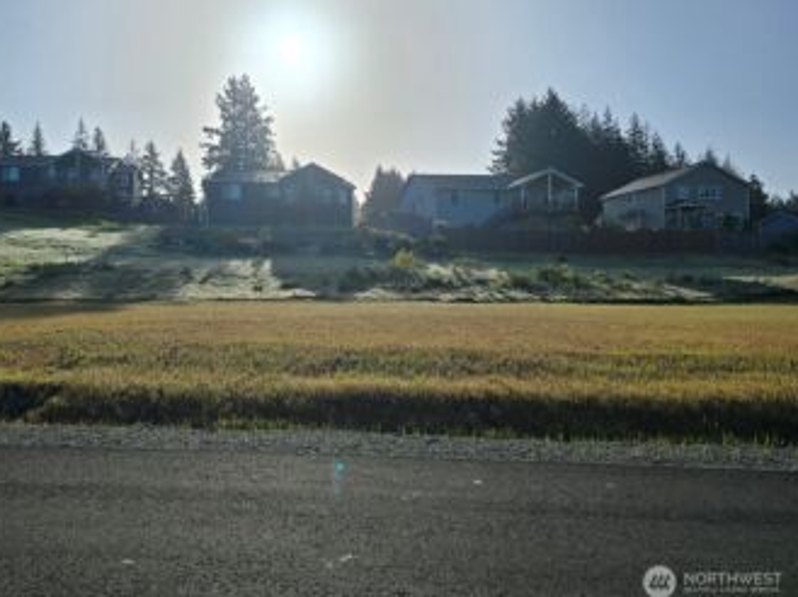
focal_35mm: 28
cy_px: 243
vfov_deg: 49.4
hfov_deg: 62.9
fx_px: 645
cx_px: 315
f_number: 1.7
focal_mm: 6.3
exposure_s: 1/3798
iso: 12
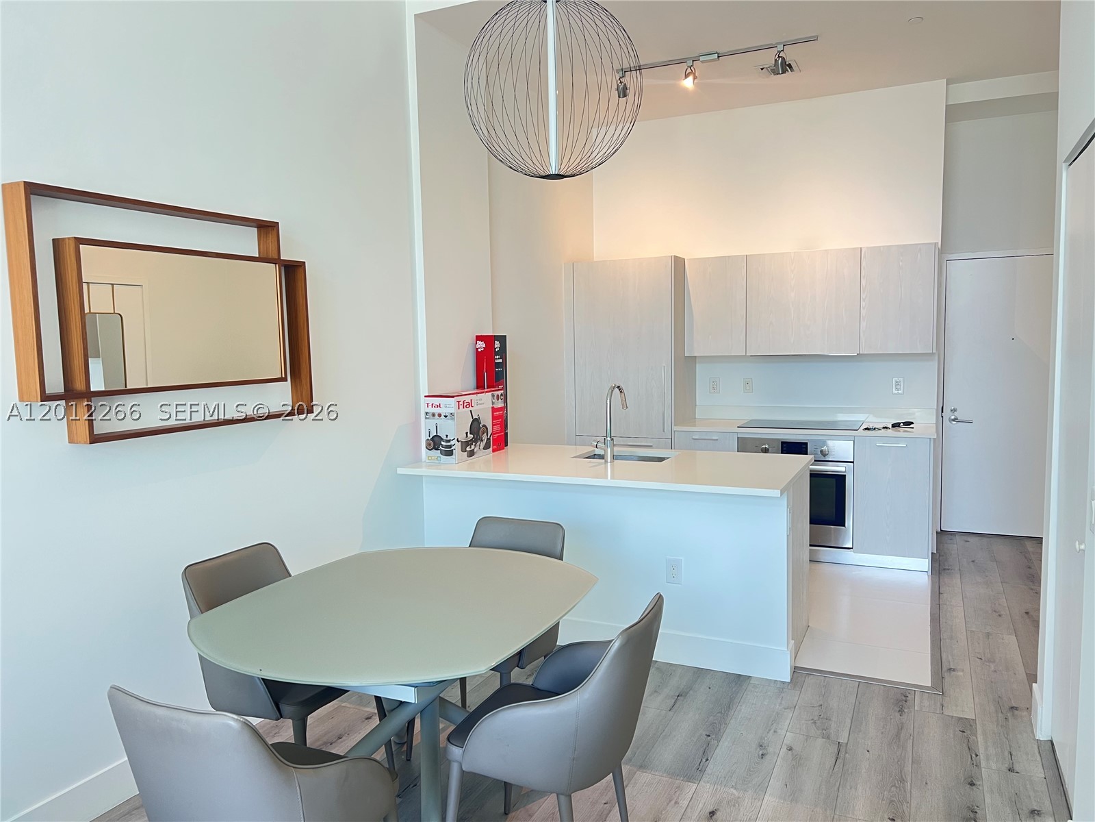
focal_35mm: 26
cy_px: 411
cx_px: 548
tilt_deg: -6.5
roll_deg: +0.8
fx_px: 822
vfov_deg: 53.1
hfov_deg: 67.3
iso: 100
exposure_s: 1/60
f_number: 1.5
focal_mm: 5.7
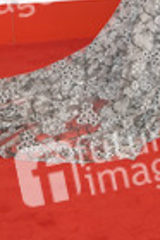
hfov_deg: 11.3
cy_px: -91
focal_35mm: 120
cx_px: 153
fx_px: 802
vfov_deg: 16.0
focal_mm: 42
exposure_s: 1/160
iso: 250
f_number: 6.3
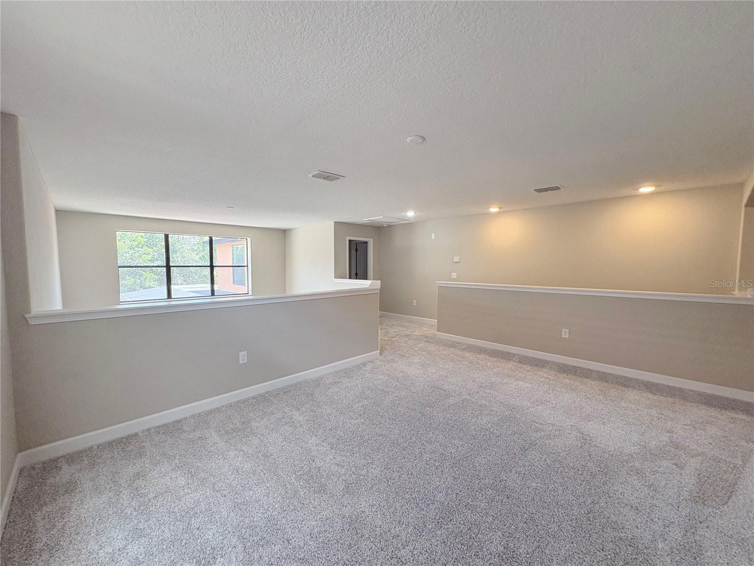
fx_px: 305
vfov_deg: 85.7
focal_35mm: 14
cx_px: 377
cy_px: 283
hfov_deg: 102.1
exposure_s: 1/120
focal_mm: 2.22
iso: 160
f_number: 2.2
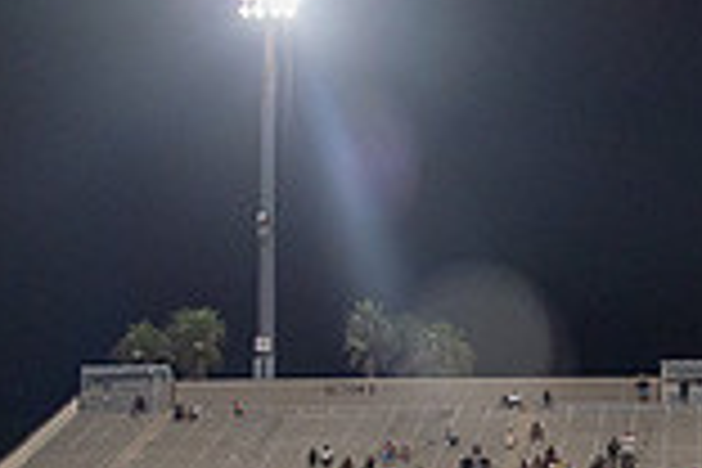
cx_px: 630
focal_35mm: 89
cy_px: 616
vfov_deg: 14.7
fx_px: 1735
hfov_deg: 22.3
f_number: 4
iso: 2000
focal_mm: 24
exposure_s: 1/200
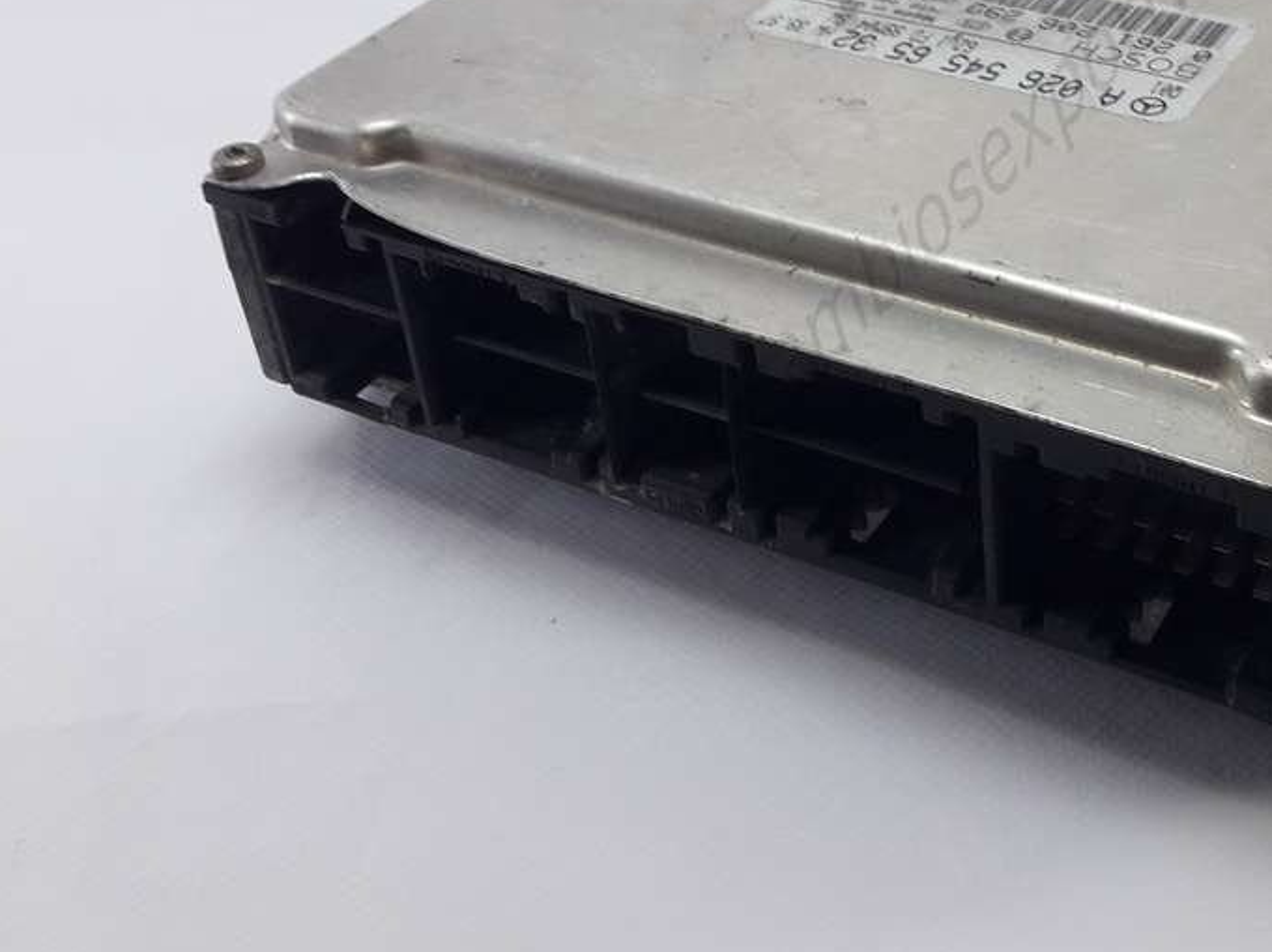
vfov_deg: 27.9
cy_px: 183
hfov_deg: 36.5
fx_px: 1873
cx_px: 975
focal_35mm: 51
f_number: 1.9
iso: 50
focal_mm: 3.7
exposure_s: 1/50
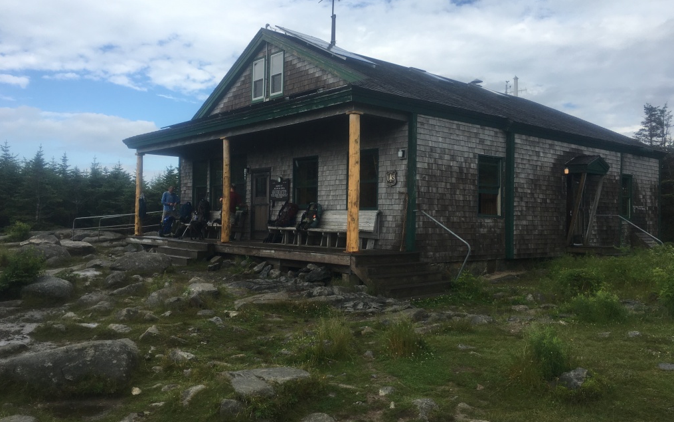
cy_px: 210
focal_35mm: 31
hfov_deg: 61.2
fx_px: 570
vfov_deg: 40.6
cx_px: 337
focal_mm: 4.15
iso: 25
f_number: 2.2
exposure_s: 1/962
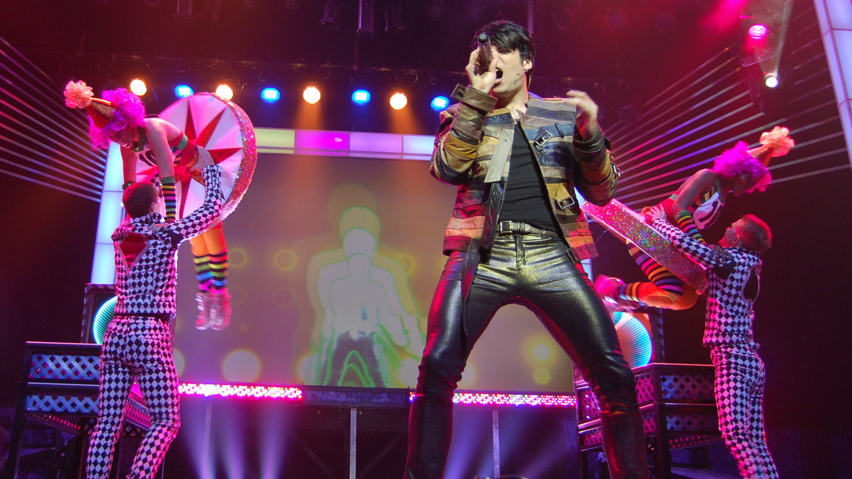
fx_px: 813
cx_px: 323
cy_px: 194
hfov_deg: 54.7
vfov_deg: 32.7
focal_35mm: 36
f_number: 3.5
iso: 400
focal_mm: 18
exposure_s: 1/40
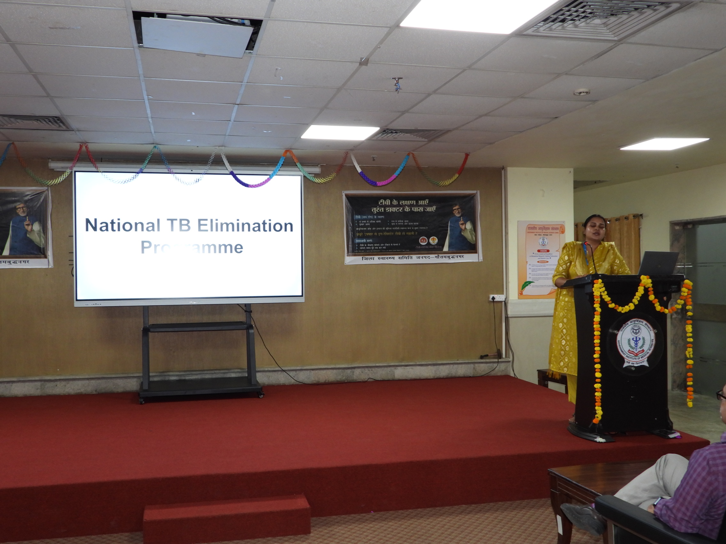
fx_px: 734
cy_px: 272
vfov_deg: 40.7
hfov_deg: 52.6
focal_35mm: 35
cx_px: 363
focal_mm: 6.3
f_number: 3.2
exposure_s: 1/30
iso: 200
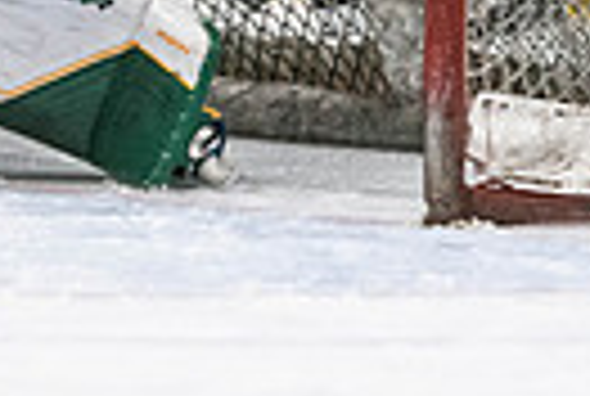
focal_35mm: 734
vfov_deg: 1.9
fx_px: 12057
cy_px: -241
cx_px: -306
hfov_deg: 2.8
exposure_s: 1/640
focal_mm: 135
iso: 1800
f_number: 2.8
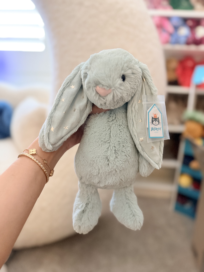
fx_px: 189
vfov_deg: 71.6
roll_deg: -3.2
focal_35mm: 24
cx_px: 102
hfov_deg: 56.8
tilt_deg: -13.4
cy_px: 136
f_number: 1.78
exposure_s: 1/60
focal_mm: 6.76
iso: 800
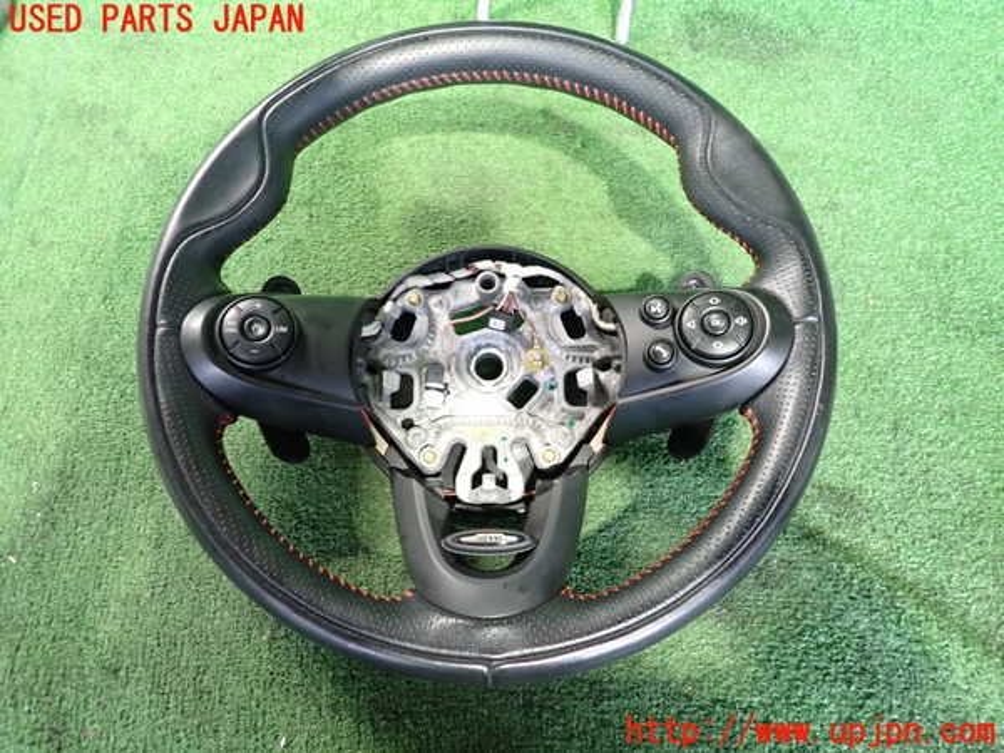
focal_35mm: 25
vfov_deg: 54.9
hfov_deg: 69.4
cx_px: 502
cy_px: 376
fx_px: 725
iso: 800
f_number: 2
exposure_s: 1/20
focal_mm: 4.5
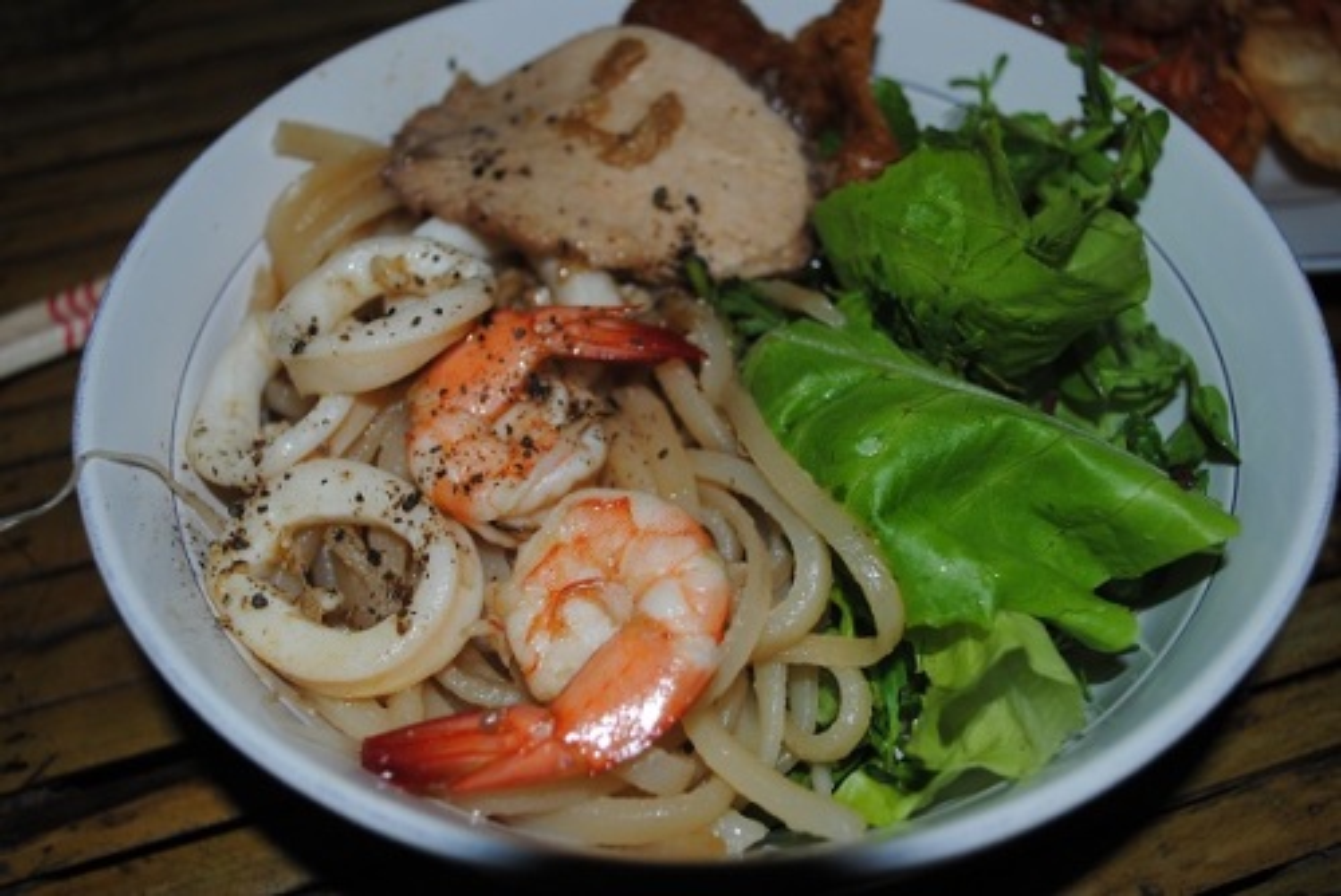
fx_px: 1454
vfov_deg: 34.3
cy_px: 448
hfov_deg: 49.5
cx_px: 670
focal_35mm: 39
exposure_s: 1/200
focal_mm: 26
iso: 140
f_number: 4.2
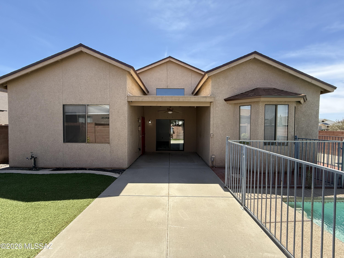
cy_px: 129
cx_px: 172
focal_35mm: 14
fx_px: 139
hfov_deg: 102.1
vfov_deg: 85.7
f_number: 2.2
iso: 64
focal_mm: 2.22
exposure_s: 1/717
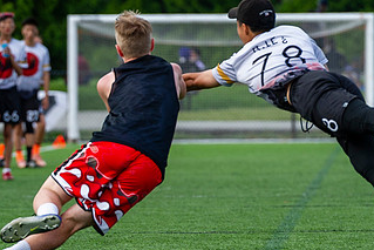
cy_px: 190
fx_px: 6381
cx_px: 136
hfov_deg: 3.4
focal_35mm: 614
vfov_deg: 2.2
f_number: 4
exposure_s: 1/1250
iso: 450
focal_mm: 200
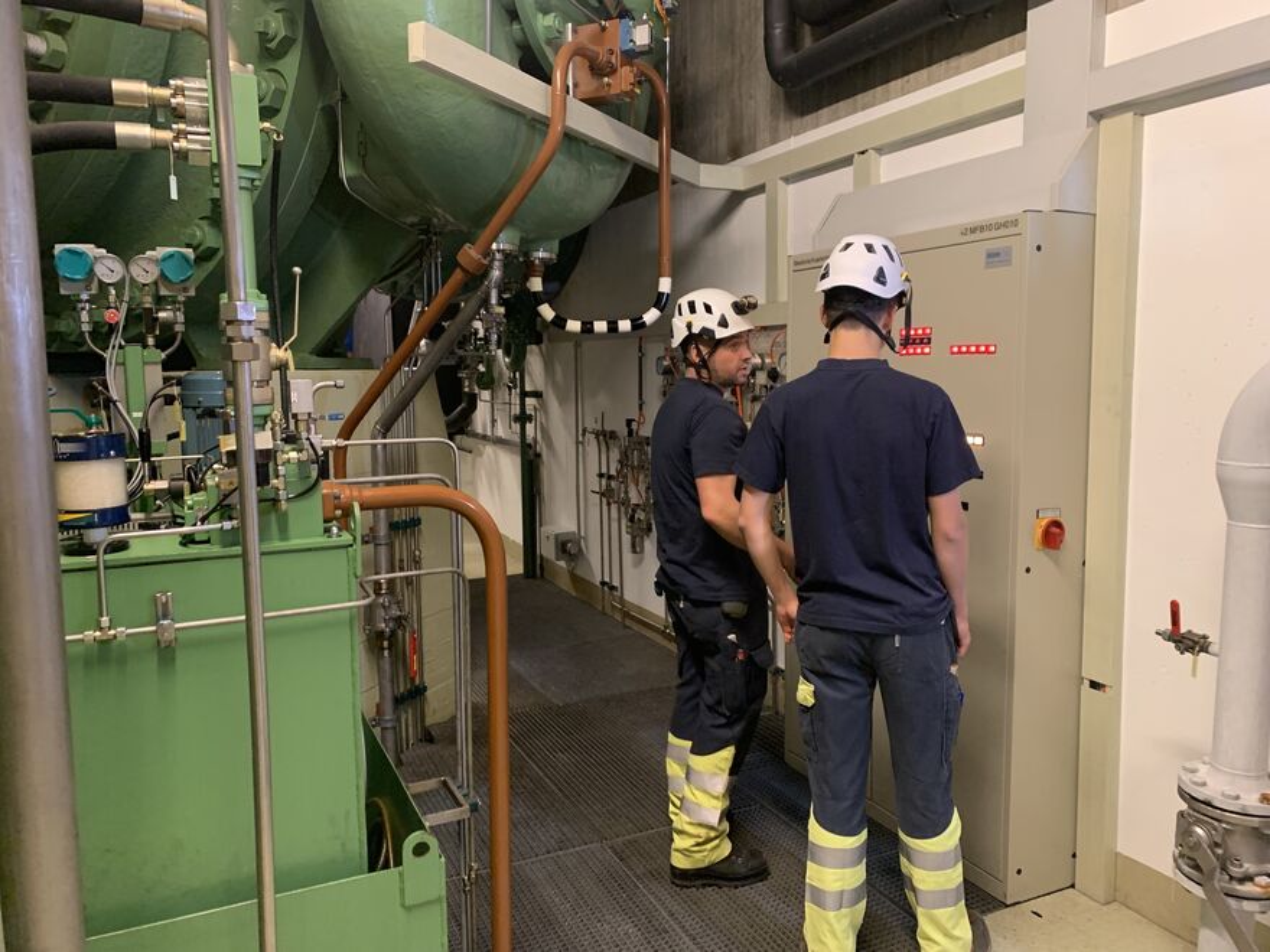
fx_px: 954
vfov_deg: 53.1
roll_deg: +0.0
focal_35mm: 26
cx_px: 635
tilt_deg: -4.3
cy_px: 476
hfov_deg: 67.3
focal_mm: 4.25
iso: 320
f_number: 1.8
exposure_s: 1/33
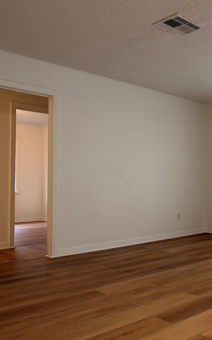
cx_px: 237
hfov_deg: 31.2
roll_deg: +0.3
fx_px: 333
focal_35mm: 36
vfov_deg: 54.0
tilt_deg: +2.0
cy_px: 174
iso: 250
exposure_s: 1/120
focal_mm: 6.93
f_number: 1.8
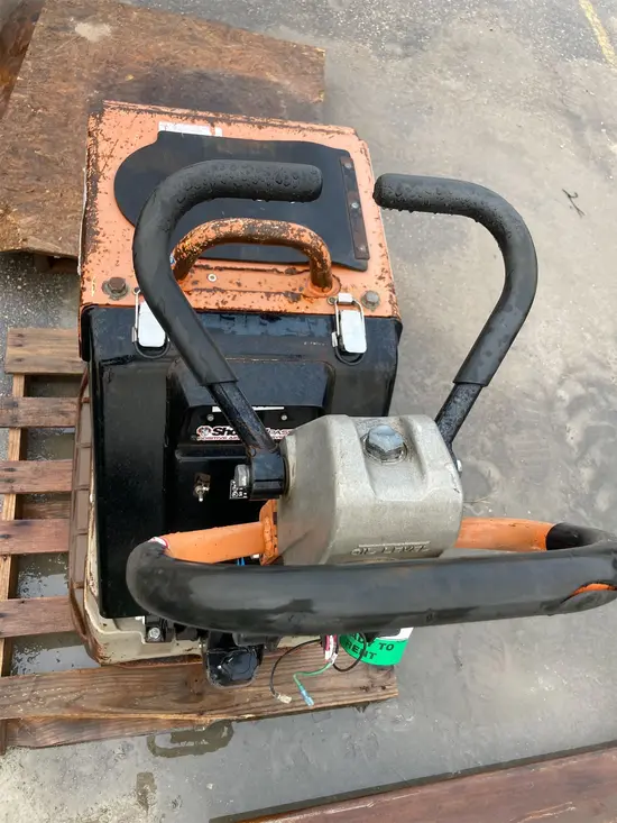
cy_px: 412
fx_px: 665
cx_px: 308
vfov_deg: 63.4
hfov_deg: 49.8
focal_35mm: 28
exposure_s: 1/121
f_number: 1.8
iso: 64
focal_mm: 3.99
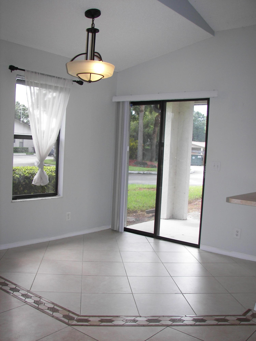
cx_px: 128
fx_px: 355
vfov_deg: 51.4
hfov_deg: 39.7
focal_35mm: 36
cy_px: 170
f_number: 2.8
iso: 50
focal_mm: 6
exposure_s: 1/80
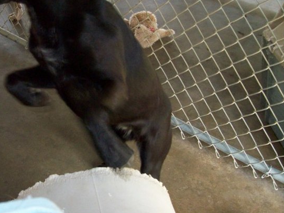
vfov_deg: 28.4
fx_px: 418
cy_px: 80
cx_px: 90
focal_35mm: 51
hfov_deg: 37.0
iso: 200
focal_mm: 6
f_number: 2.7
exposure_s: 1/64
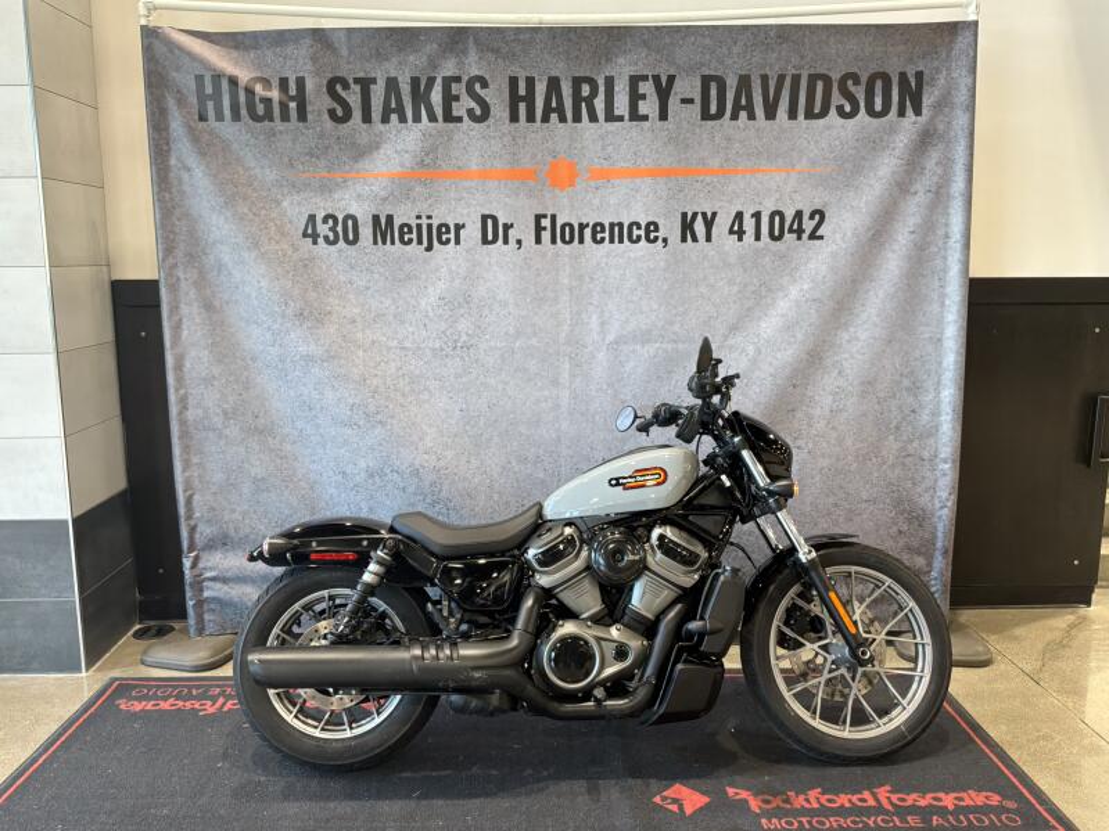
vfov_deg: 49.7
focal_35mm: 28
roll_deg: +0.8
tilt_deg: -9.1
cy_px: 416
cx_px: 554
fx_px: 897
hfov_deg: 63.4
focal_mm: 3
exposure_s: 1/60
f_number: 1.8
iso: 80
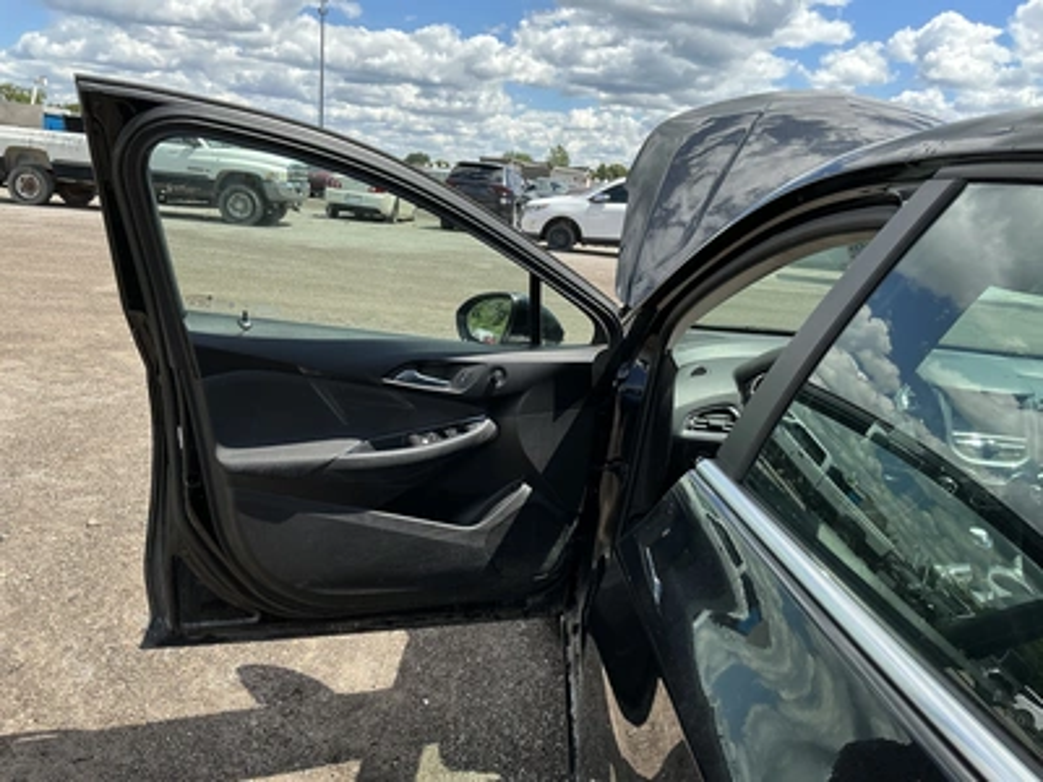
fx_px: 844
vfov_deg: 49.7
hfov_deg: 63.4
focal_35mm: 28
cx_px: 522
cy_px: 391
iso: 25
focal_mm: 3
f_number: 1.8
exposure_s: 1/898
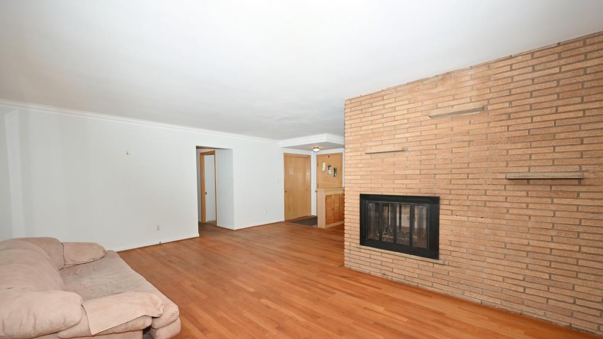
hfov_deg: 103.0
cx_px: 296
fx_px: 240
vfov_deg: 70.2
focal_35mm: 15
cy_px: 191
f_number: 9
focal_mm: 14
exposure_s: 1/60
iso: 320
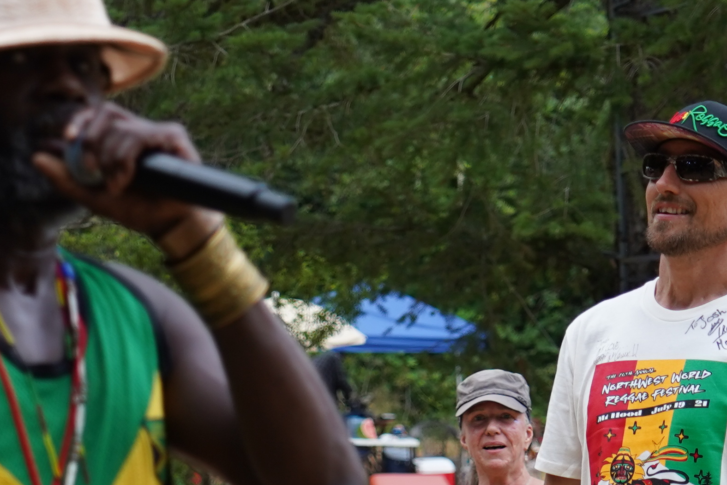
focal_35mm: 221
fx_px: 4463
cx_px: 90
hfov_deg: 9.3
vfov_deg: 6.2
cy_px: 641
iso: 200
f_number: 4
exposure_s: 1/160
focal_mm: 58
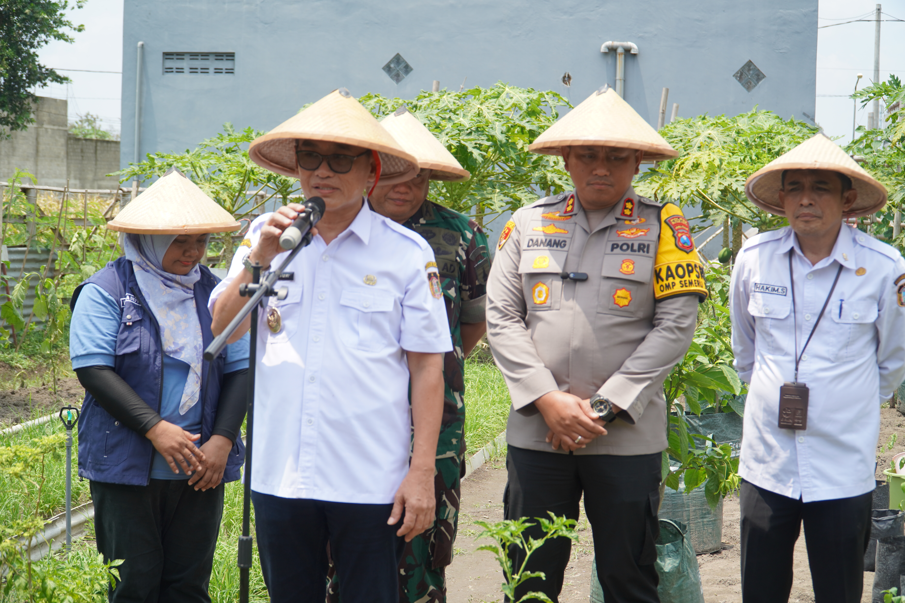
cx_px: 452
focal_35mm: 64
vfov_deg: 21.1
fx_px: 1621
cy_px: 302
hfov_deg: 31.2
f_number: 4.5
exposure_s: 1/400
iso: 100
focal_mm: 43
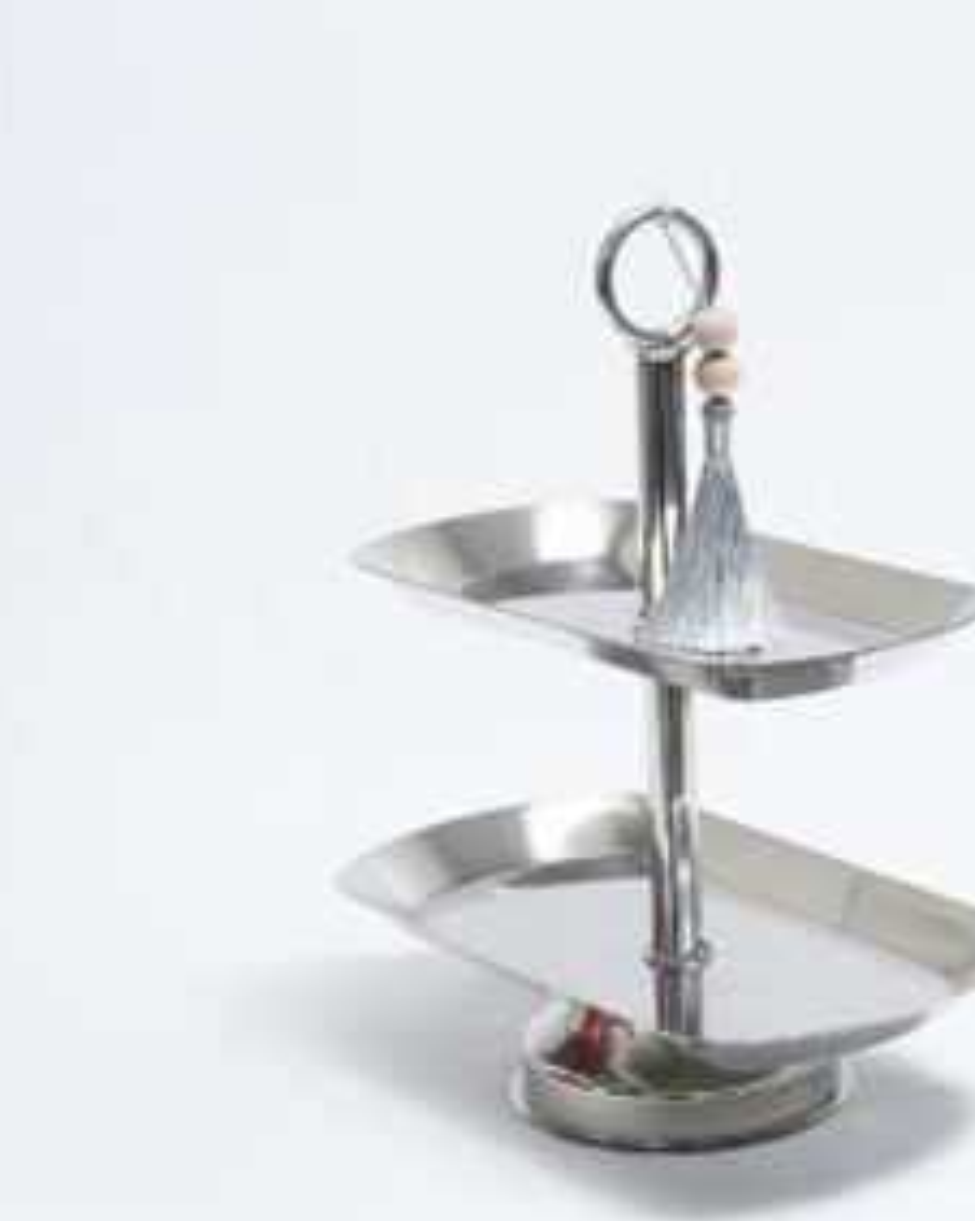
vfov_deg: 18.0
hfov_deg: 14.3
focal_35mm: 107
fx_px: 3864
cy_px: 615
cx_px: 699
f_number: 9
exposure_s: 1/125
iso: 3200
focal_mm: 50
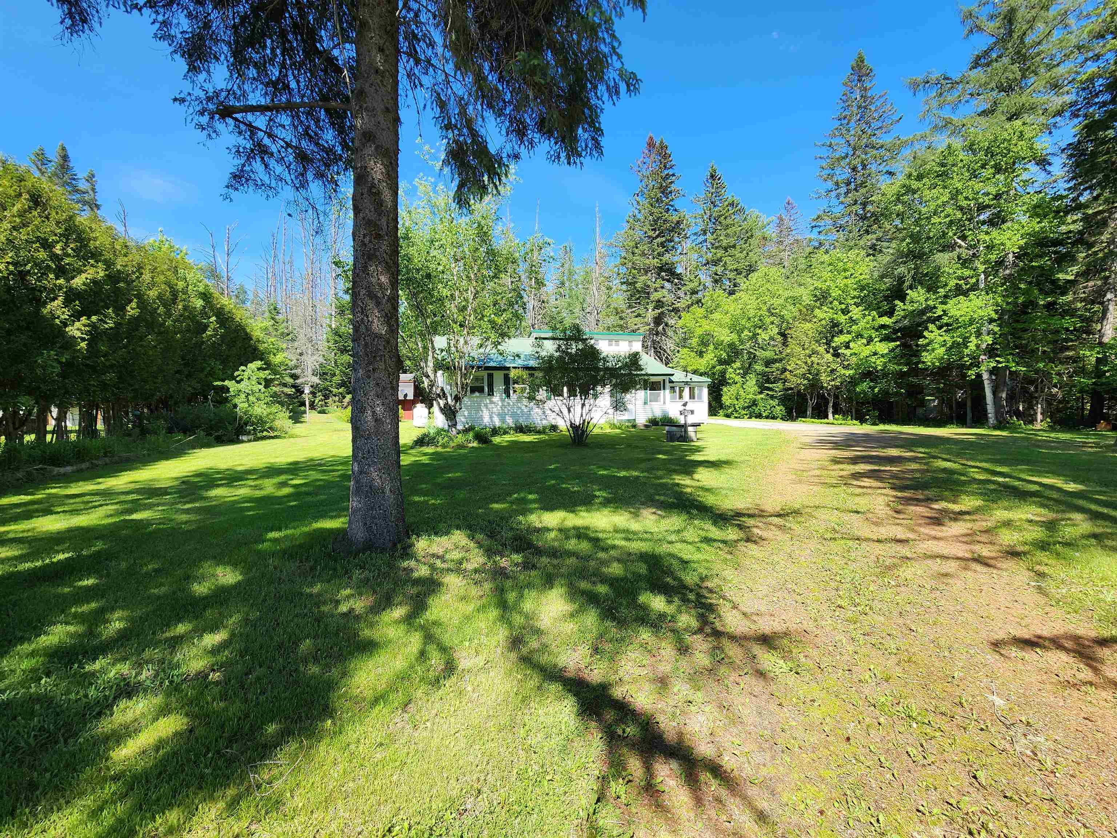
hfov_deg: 106.2
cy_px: 419
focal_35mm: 13
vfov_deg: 89.9
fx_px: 419
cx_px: 558
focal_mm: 2.2
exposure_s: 1/738
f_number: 2.2
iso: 50
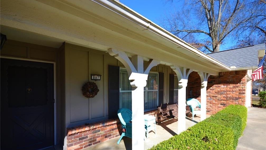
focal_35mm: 16
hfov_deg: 99.4
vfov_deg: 66.6
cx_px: 135
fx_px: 113
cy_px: 88
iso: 100
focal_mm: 10
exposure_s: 1/160
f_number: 6.3
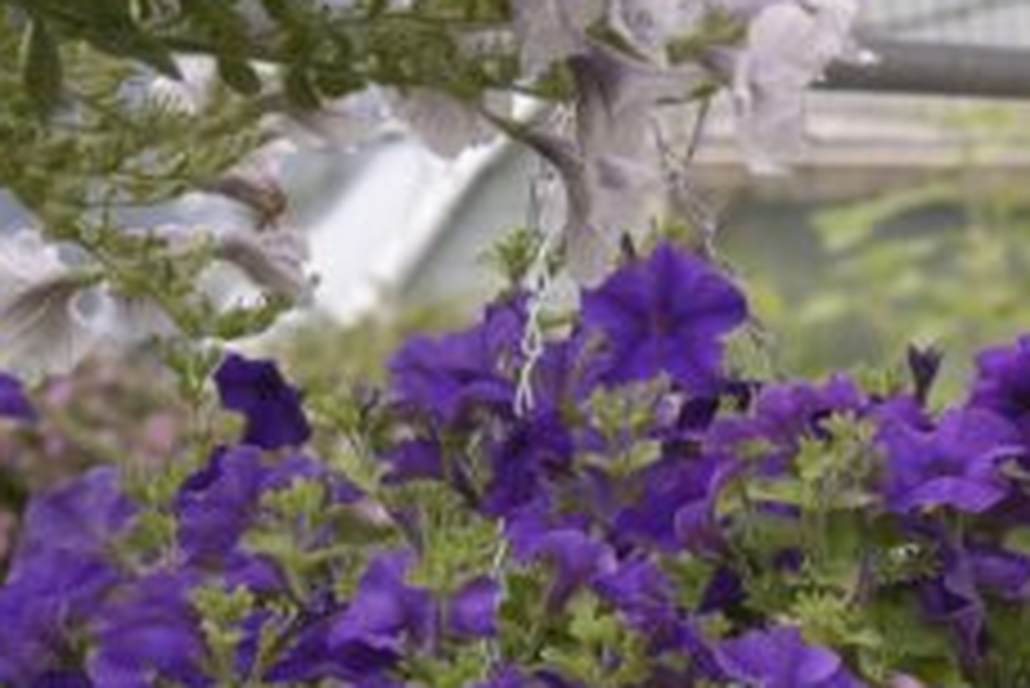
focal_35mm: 286
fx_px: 8188
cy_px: 800
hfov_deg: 7.1
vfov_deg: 4.8
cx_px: 1343
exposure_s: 1/80
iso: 100
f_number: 9
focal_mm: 105
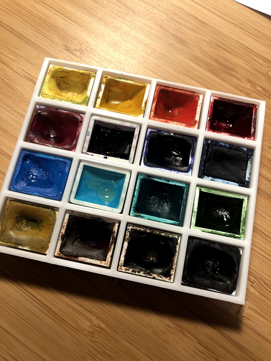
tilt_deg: -74.3
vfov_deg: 63.4
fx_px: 292
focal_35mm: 28
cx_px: 136
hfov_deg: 49.8
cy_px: 180
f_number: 1.8
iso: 32
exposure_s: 1/20
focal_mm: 3.99
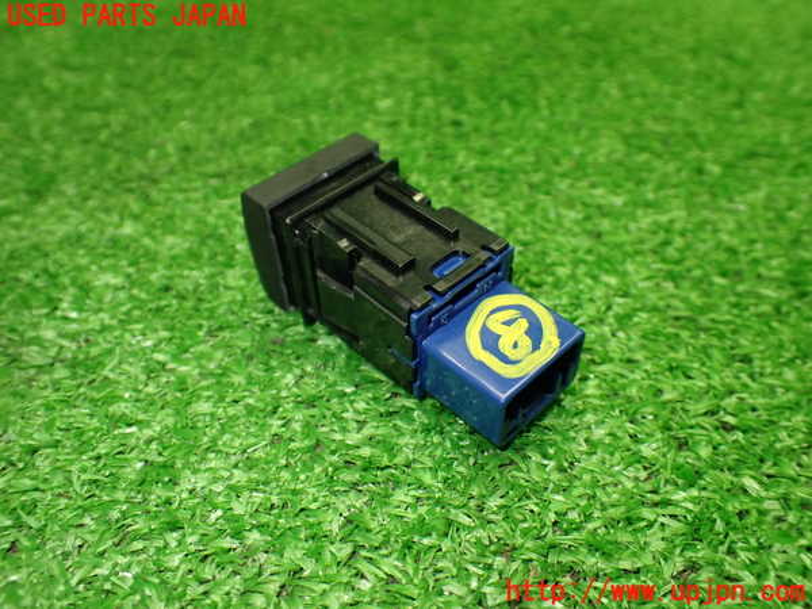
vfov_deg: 46.8
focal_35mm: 30
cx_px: 406
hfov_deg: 60.0
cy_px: 304
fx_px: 704
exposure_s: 1/125
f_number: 2.3
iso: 500
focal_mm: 5.4
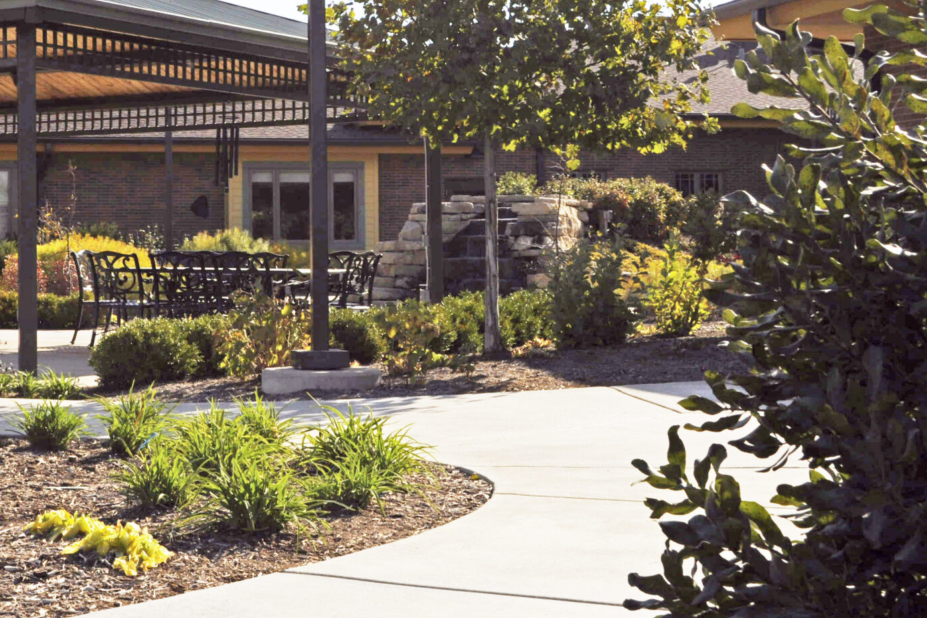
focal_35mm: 72
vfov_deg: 18.8
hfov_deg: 27.5
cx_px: 179
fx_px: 1854
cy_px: 164
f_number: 11
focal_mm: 26
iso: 200
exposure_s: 1/500
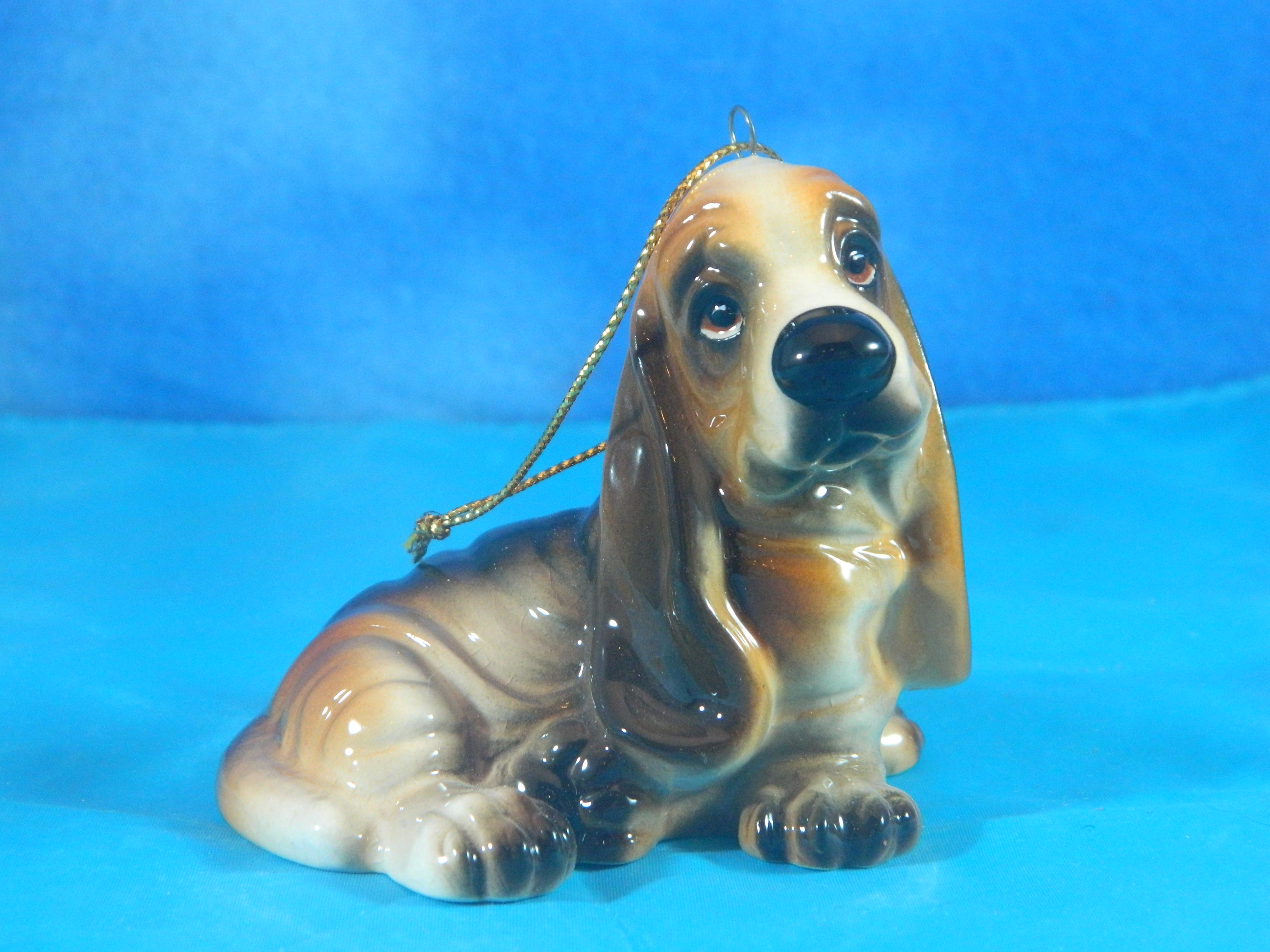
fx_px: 3082
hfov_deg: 23.3
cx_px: 635
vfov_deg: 17.6
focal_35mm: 84
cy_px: 476
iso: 400
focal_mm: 15.1
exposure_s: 1/20
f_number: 4.2
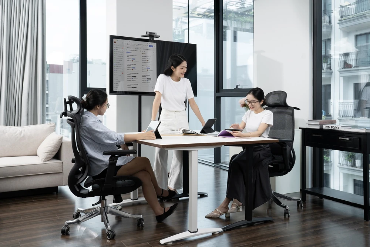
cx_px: 185
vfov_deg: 36.9
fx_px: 370
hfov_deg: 53.1
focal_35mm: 36
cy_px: 124
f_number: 6.3
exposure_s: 1/160
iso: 250
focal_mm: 36
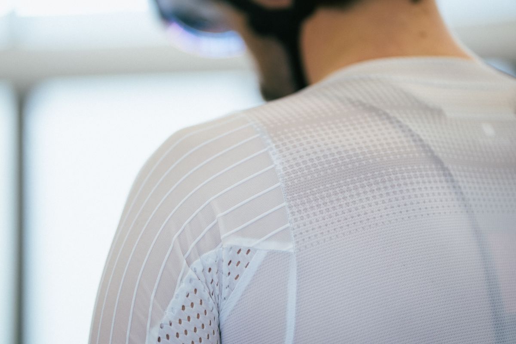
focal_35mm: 85
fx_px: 1218
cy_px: 172
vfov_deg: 16.1
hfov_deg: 23.9
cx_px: 258
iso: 125
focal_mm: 85
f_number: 1.8
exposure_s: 1/100
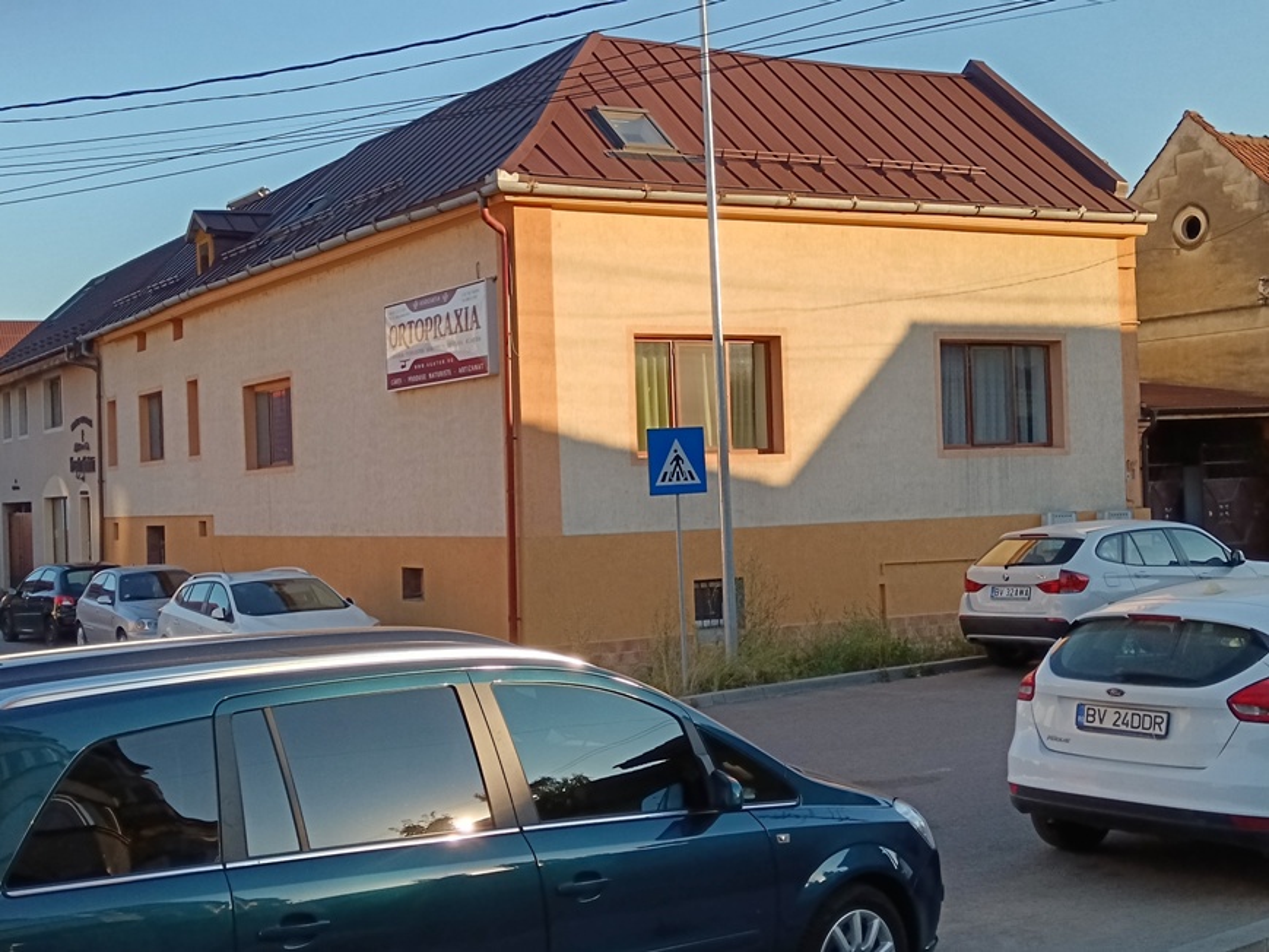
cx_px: 634
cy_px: 476
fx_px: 1723
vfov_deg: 30.9
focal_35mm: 47
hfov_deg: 40.4
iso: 100
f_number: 1.9
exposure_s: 1/358
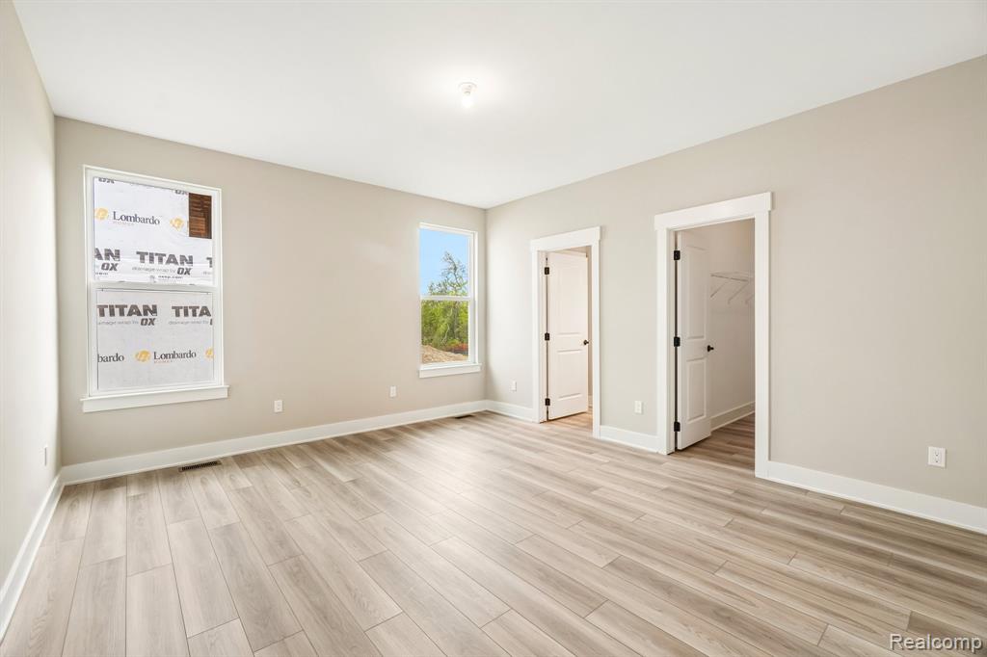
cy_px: 328
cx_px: 494
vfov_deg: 77.3
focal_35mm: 15
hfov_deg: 100.4
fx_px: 411
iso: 250
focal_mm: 10
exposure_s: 1/30
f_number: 8
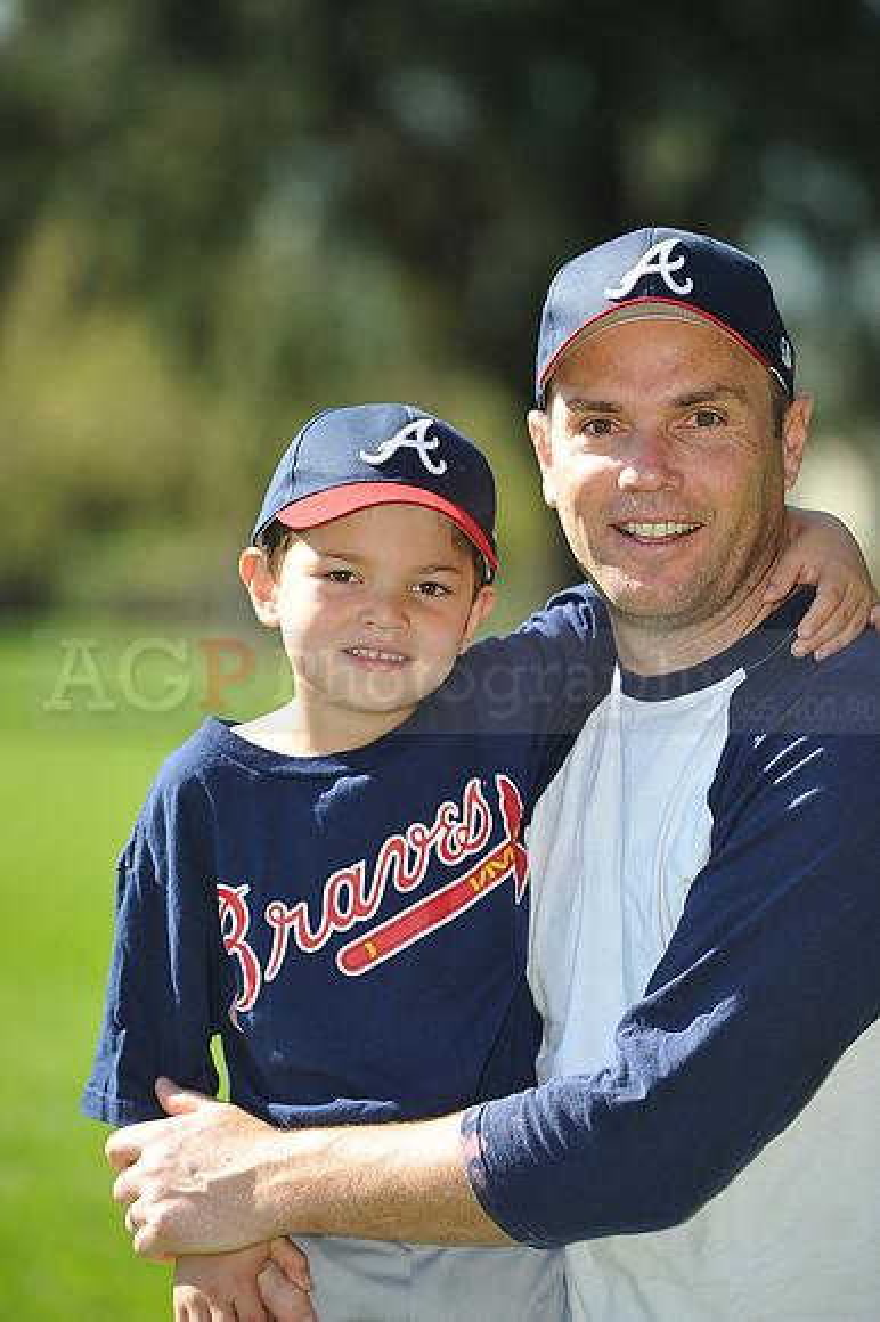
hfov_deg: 6.9
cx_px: 440
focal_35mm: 200
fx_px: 7342
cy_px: 661
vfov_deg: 10.3
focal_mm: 200
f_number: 4.5
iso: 200
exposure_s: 1/640
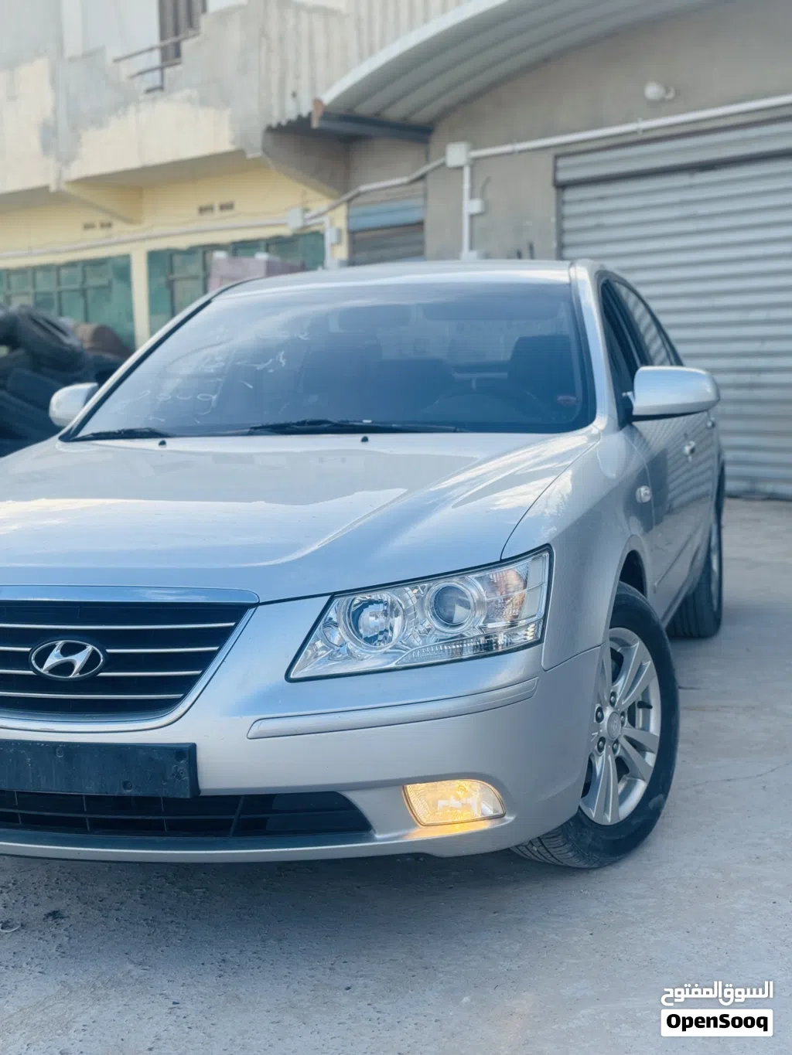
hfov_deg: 30.3
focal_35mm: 48
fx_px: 1464
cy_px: 528
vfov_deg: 39.7
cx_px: 396
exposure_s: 1/1312
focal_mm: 6.76
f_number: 1.78
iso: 64
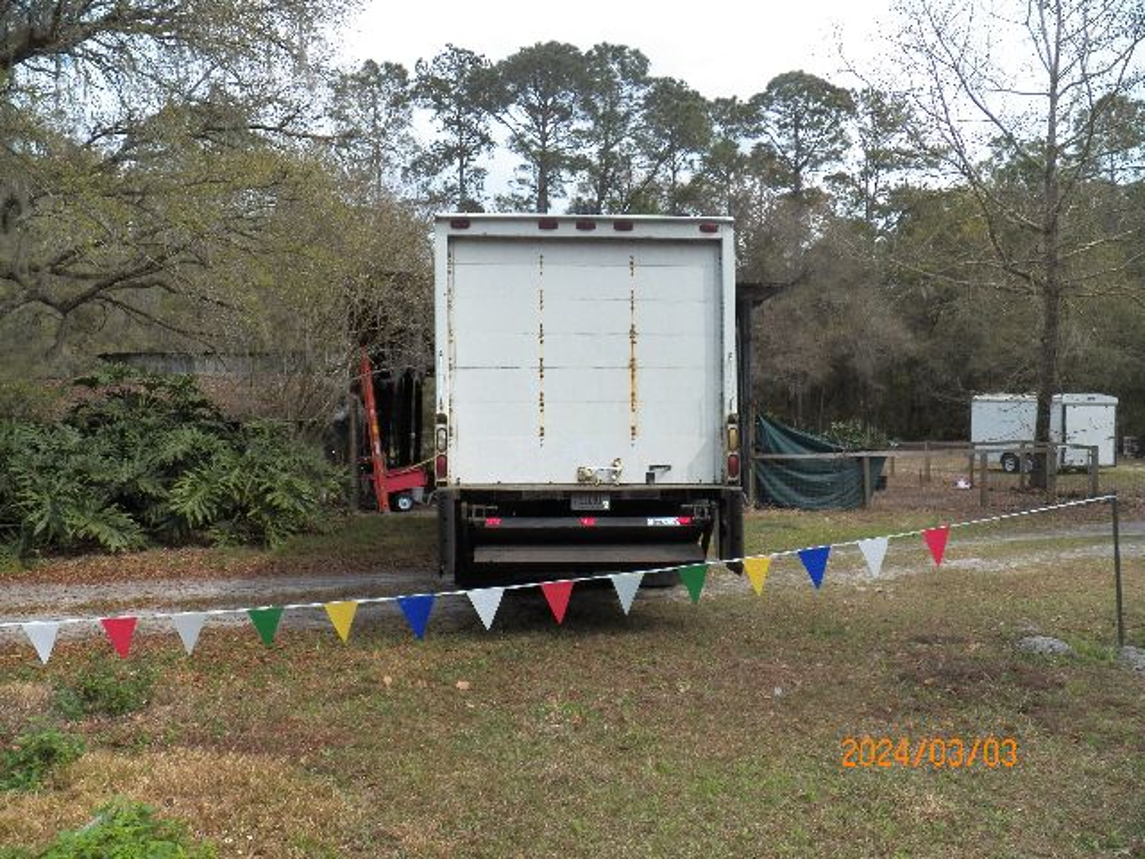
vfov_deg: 49.7
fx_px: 926
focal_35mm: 28
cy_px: 430
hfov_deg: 63.4
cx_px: 572
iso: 125
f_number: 4
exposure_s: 1/800
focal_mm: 4.9
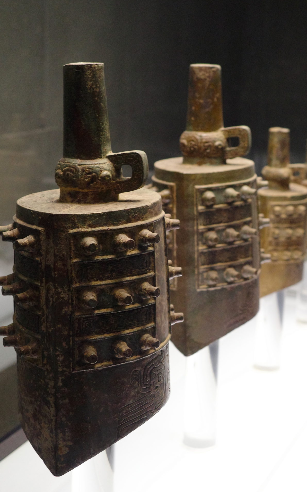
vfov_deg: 48.2
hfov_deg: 31.2
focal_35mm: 41
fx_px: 549
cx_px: 148
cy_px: 246
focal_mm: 26
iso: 1600
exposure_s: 1/40
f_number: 2.8
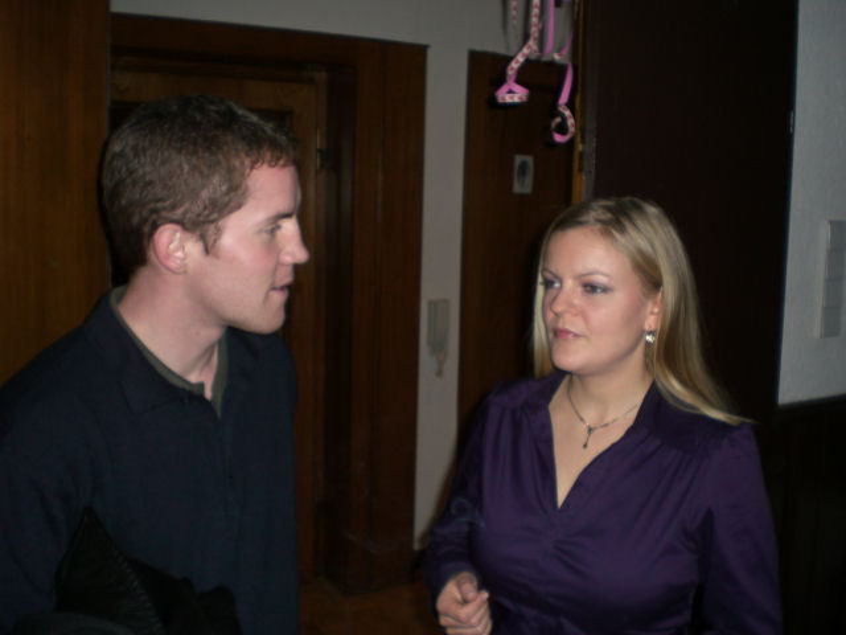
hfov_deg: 49.0
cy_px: 318
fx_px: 929
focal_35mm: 38
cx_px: 423
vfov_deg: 37.7
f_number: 3.1
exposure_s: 1/60
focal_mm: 6.3
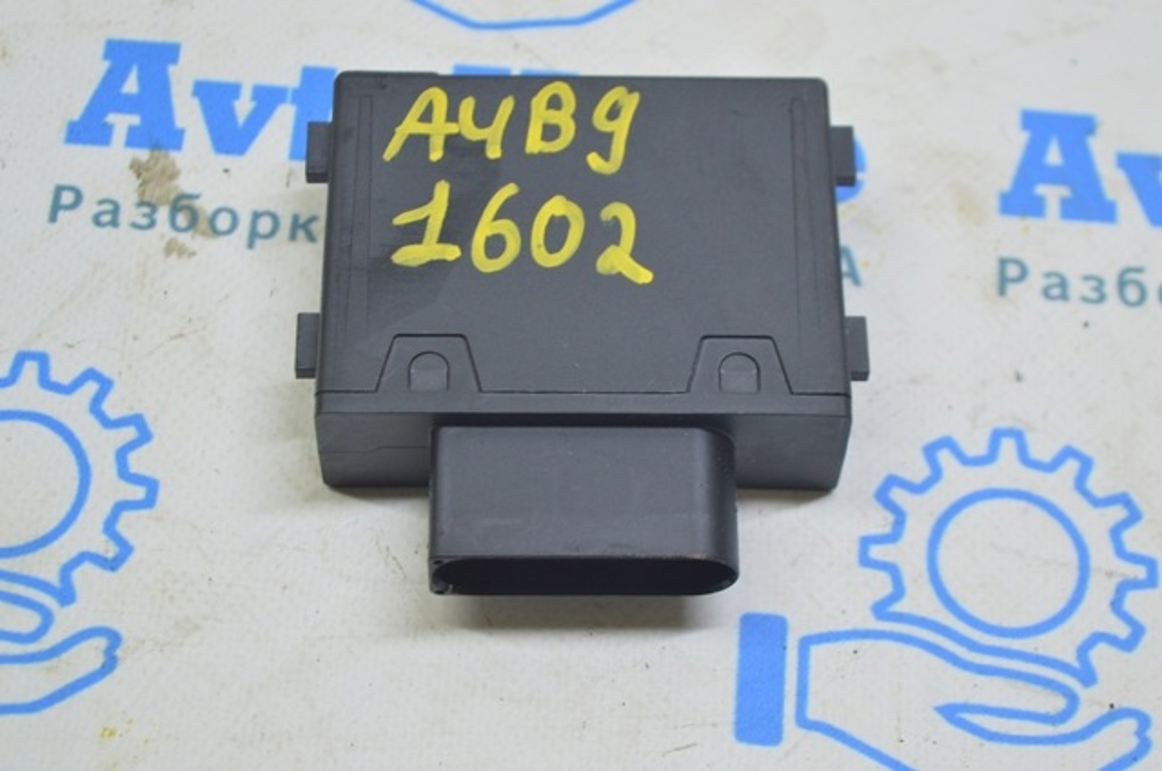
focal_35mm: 82
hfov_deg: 24.6
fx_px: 2660
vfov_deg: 16.5
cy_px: 386
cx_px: 581
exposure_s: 1/20
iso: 400
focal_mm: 55
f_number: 5.6
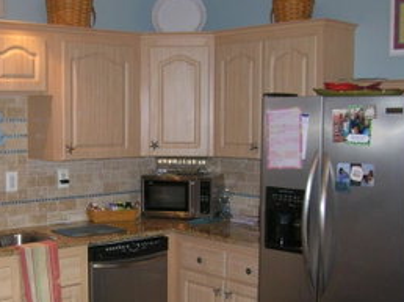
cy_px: 211
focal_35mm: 58
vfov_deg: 25.0
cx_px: 156
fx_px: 676
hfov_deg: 33.1
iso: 124
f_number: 2.9
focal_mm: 5.8
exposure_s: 1/60.1
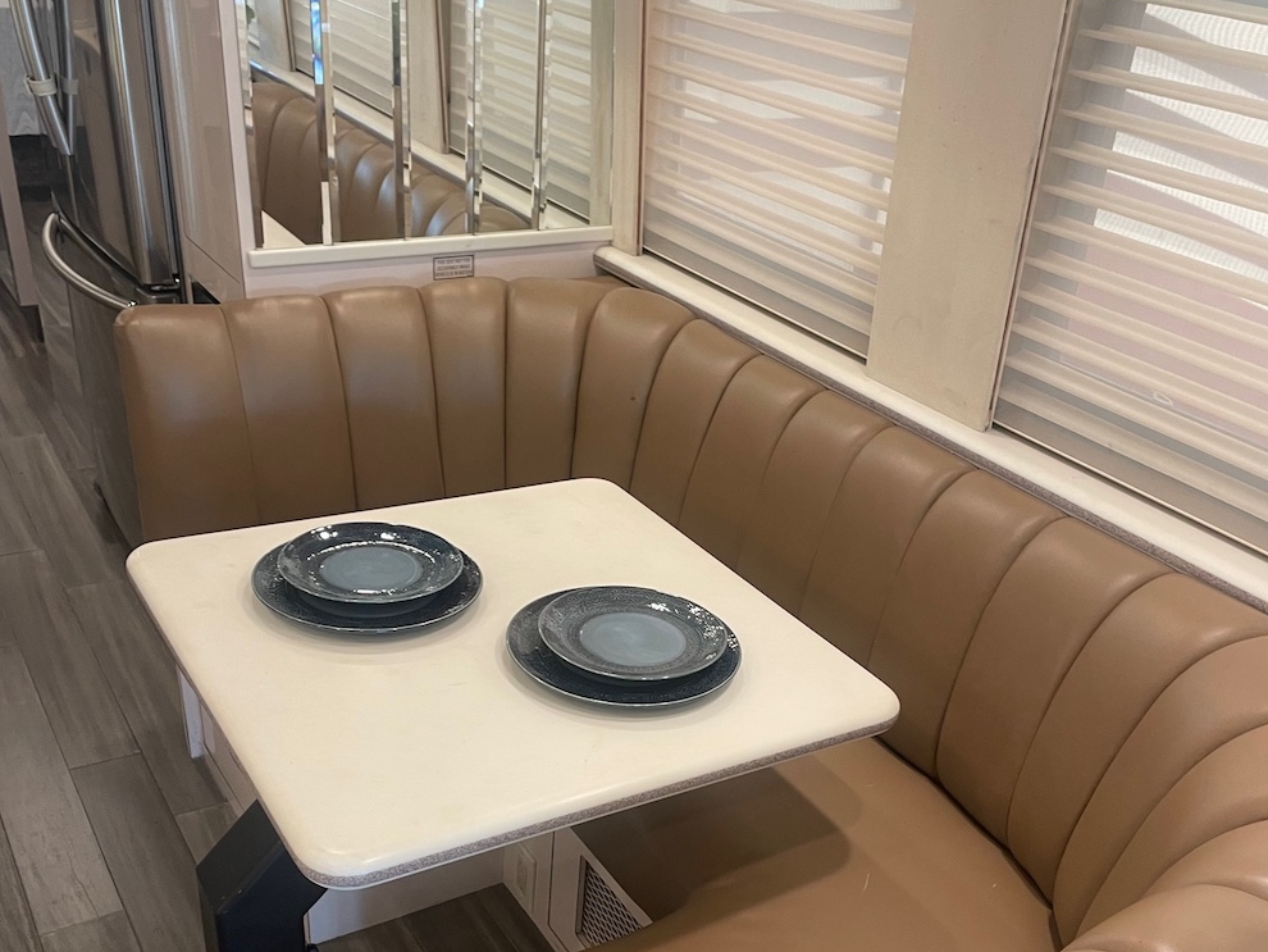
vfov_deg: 39.8
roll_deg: -2.0
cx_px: 639
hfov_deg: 52.6
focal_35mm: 35
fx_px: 1282
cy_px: 695
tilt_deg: -33.1
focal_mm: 4.2
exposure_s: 1/60
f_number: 1.6
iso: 100
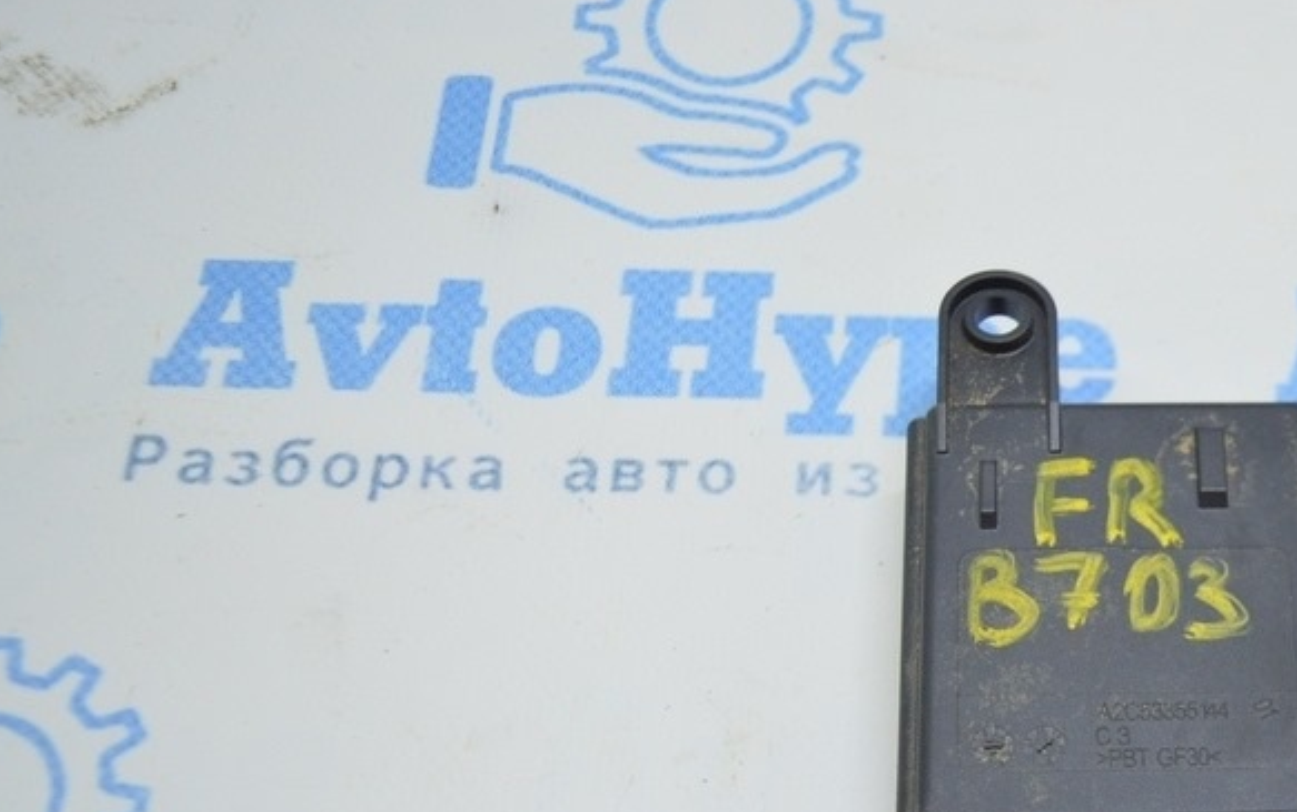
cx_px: 1103
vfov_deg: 21.5
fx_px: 2087
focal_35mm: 59
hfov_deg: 33.2
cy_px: 749
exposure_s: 1/60
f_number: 3.8
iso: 400
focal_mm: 22
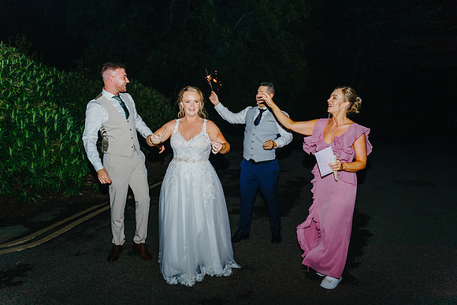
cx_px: 228
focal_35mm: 28
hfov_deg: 65.5
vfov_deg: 46.4
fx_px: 356
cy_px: 152
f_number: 2.8
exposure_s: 1/250
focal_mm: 28
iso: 250
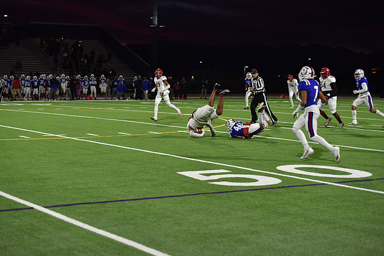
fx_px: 832
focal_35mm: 78
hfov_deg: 26.0
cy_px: 128
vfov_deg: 17.5
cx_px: 192
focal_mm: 78
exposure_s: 1/500
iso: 1400
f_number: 2.8
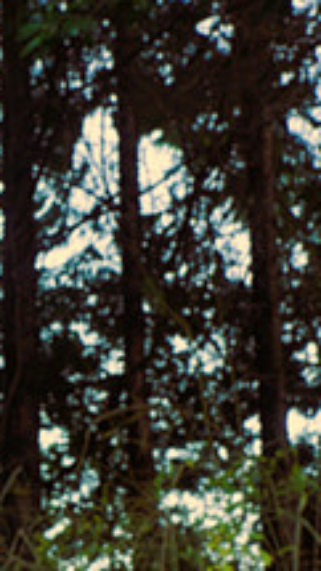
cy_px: 563
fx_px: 1195
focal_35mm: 79
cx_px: -64
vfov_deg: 25.6
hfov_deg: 14.8
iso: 400
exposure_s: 1/80
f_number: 5.6
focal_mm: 24
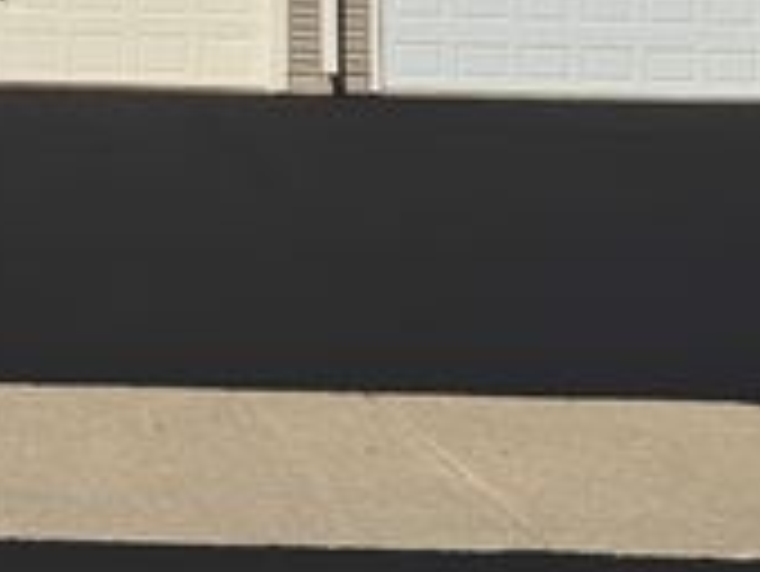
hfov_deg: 25.5
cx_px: -58
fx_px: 1560
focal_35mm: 71
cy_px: -119
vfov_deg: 19.5
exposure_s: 1/12346
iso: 80
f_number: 1.78
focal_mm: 6.76
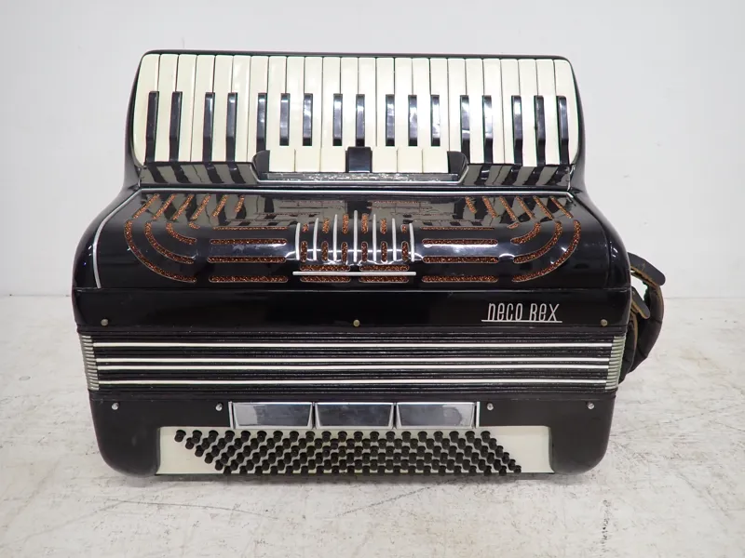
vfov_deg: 68.7
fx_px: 409
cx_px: 372
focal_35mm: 19
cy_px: 279
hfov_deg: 84.7
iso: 200
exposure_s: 1/60
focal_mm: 3.33
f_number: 2
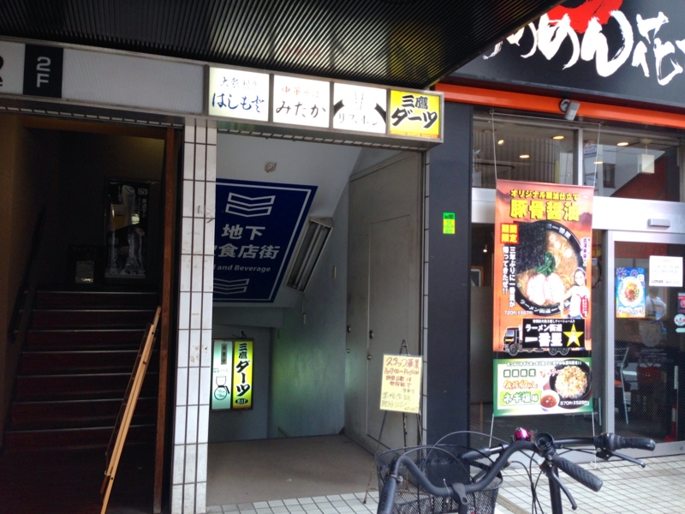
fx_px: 653
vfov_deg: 42.9
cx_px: 342
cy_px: 257
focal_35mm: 33
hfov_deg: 55.4
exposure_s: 1/60
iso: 64
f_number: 2.4
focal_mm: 4.12
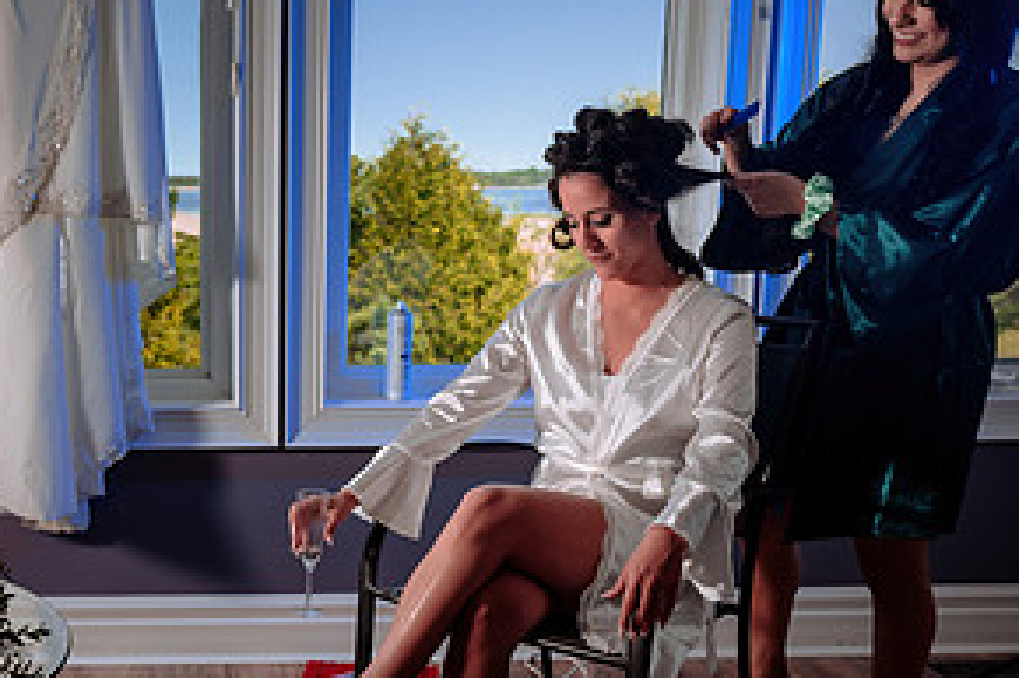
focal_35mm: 48
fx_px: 1358
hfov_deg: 39.1
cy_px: 406
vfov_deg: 28.0
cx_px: 162
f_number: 4.5
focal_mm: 24
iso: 64
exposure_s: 1/200
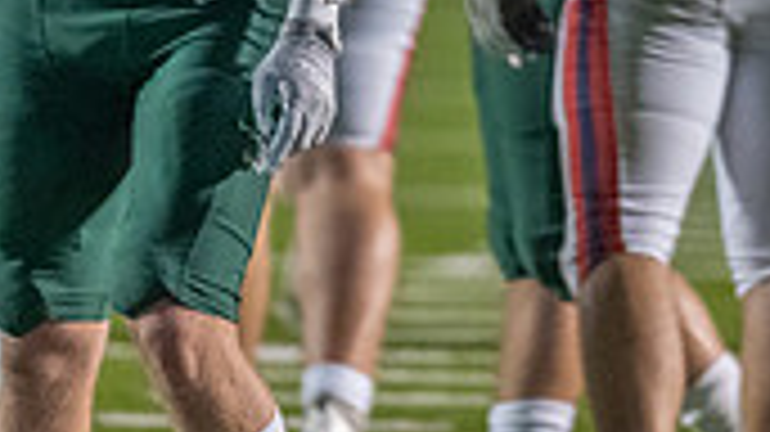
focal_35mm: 746
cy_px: -412
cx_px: 545
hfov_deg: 2.9
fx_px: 15224
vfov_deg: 1.6
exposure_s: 1/1000
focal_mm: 200
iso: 10000
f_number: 2.8
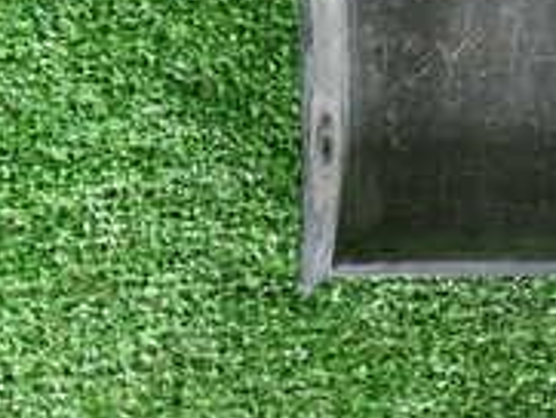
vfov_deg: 16.4
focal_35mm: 83
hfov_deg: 21.6
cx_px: 694
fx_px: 1334
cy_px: -191
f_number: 2
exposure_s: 1/50
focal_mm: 4.5
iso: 200
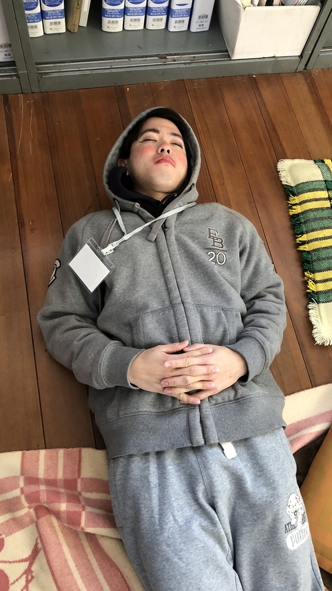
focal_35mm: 31
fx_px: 485
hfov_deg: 37.7
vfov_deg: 62.6
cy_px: 292
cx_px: 184
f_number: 1.8
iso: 64
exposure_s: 1/15
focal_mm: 4
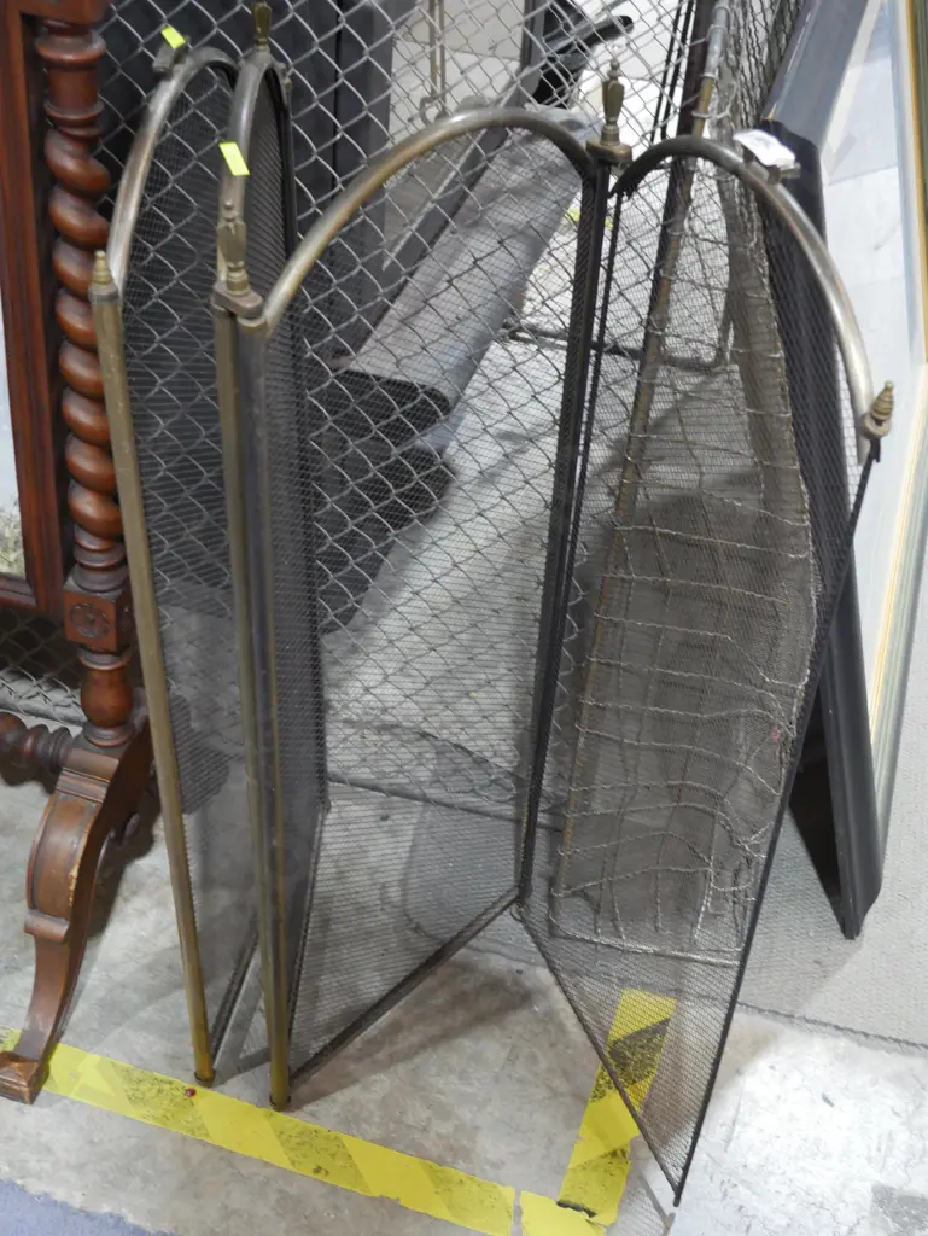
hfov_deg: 29.1
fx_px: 1786
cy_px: 618
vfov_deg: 38.2
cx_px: 464
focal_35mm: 50
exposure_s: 1/60
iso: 2000
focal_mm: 25
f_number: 5.3
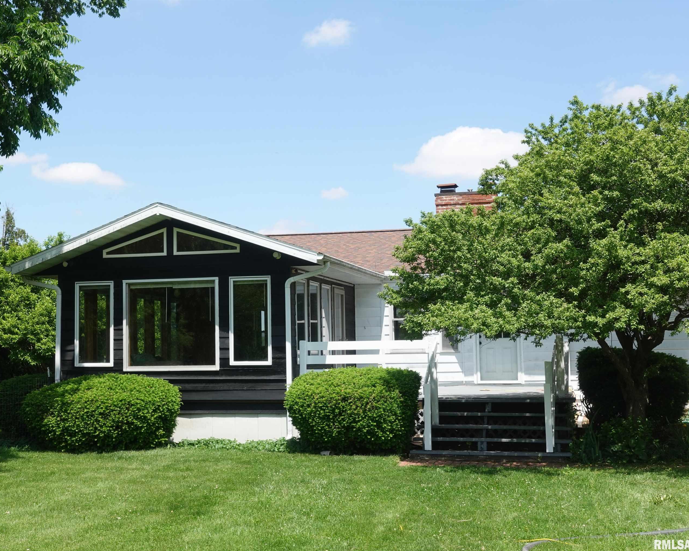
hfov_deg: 36.5
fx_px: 1040
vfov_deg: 29.7
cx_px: 280
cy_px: 276
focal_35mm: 51
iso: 125
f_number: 5.6
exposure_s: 1/320
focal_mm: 16.39
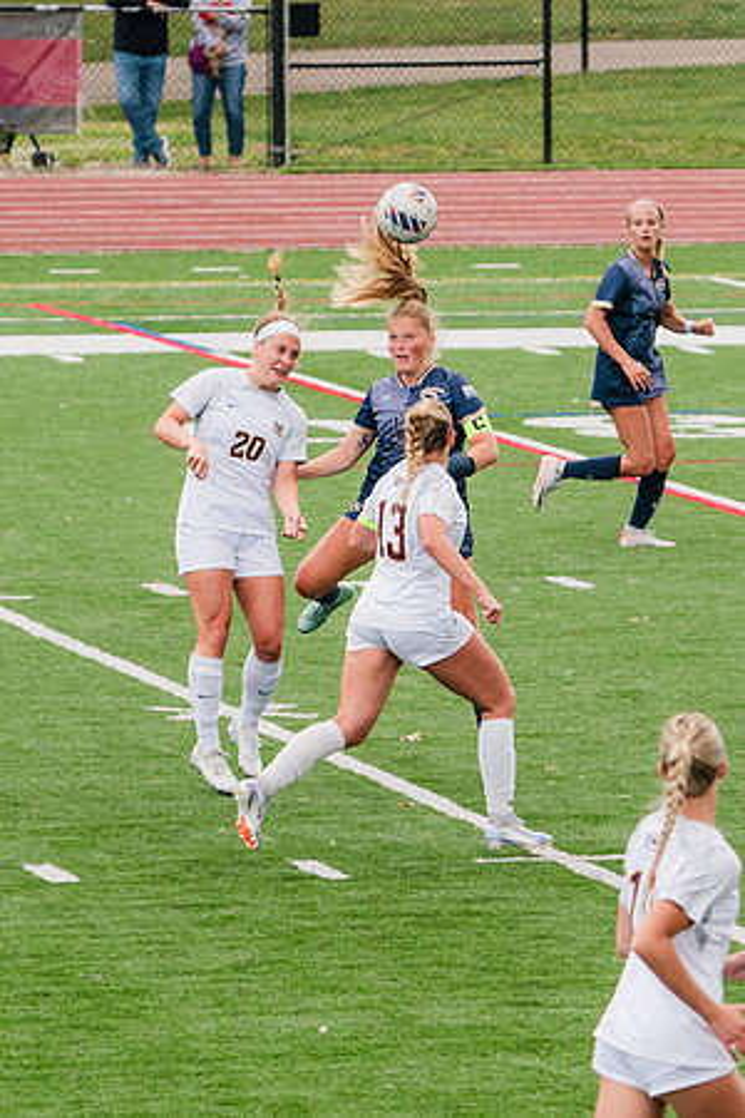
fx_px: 12870
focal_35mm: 415
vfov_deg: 5.0
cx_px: 429
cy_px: 564
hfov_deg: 3.3
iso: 800
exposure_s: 1/1600
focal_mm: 200
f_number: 5.6
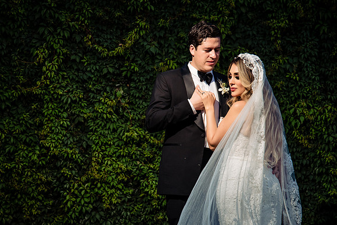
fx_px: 1080
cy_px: 127
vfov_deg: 11.9
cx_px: 162
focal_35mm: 115
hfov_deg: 17.7
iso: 800
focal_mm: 100
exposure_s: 1/160
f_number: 5
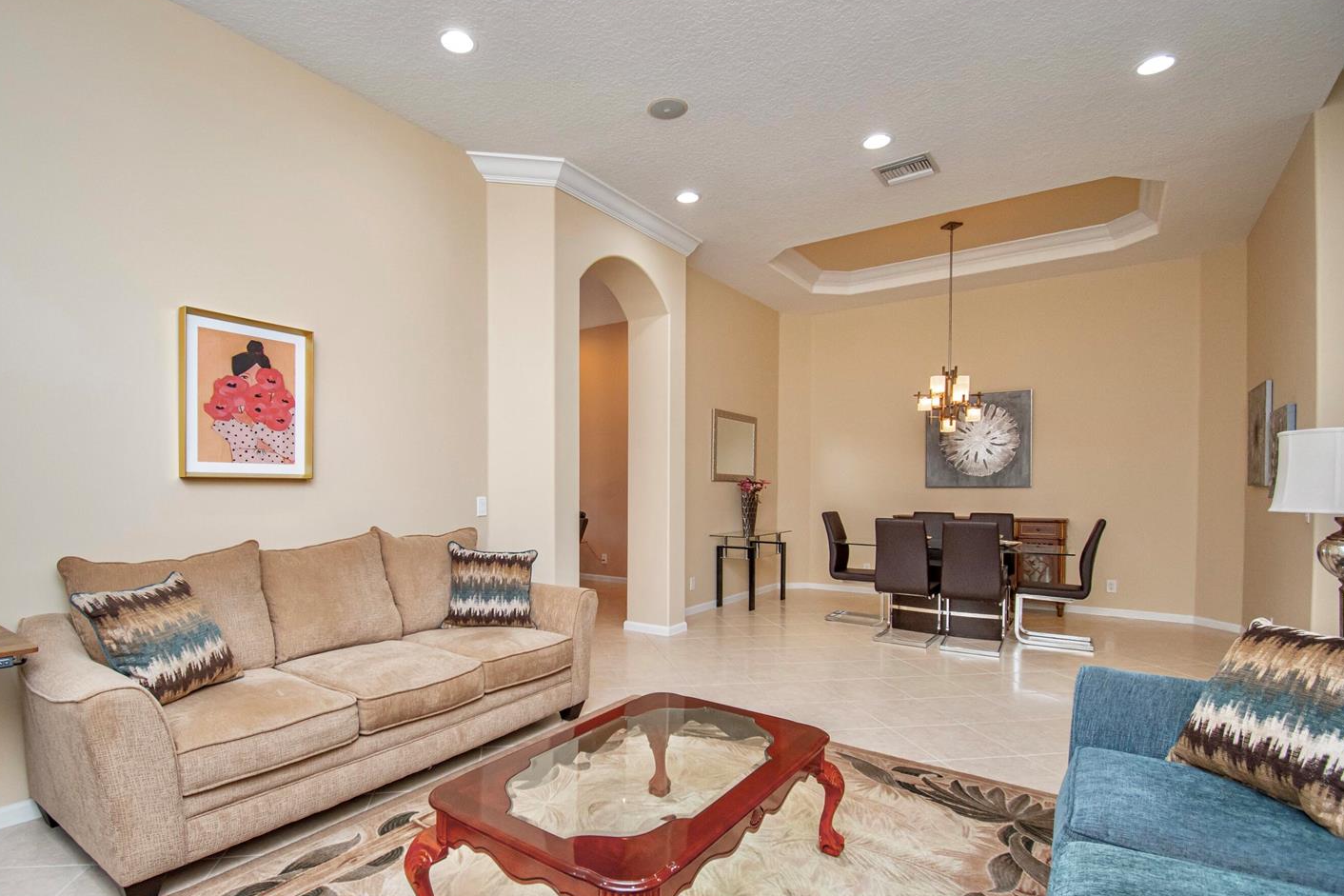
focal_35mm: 17
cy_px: 497
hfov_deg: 92.9
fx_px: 635
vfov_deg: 70.2
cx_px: 596
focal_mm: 10
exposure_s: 1/200
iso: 1100
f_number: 4.5
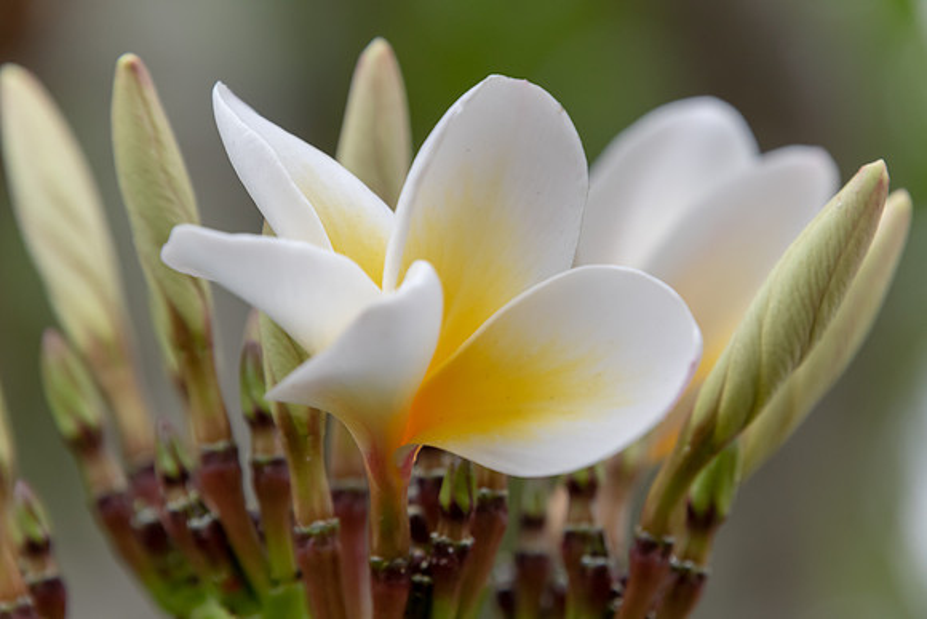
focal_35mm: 600
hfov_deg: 3.4
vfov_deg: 2.3
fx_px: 15453
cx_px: 464
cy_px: 310
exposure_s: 1/80
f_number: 9
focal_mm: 400
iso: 800
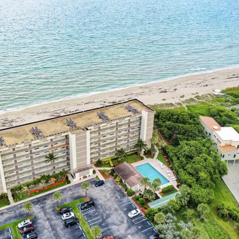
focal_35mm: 36
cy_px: 120
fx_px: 281
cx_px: 82
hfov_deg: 45.4
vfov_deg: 46.0
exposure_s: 1/200
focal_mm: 10.26
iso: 100
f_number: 2.8
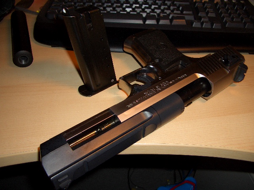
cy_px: 95
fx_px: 257
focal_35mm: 35
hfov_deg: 52.6
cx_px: 127
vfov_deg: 40.7
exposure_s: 1/60
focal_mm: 5.8
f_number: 2.6
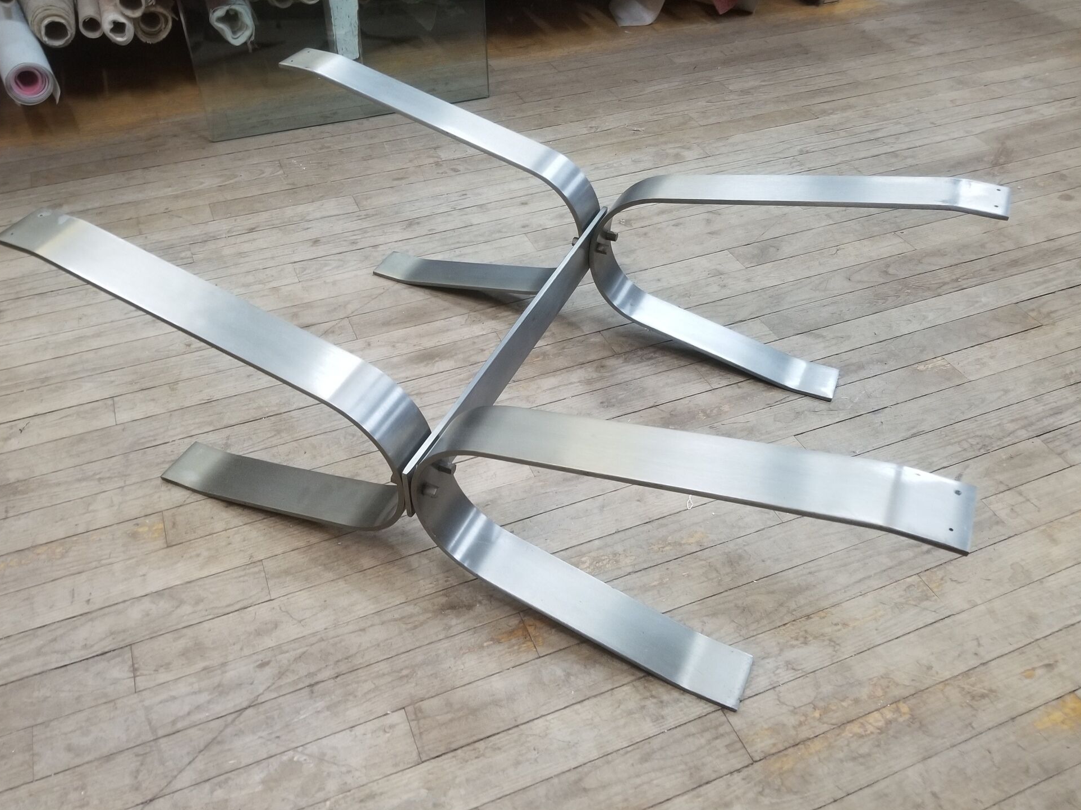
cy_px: 402
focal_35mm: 27
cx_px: 544
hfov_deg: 65.3
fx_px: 843
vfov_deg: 51.3
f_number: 1.7
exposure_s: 1/20
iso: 250
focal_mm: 4.25
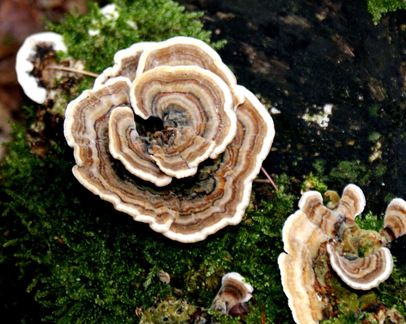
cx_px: 192
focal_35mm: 119
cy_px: 162
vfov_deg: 13.0
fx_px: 1430
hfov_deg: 16.2
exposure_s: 1/125
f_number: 5.6
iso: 400
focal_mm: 70
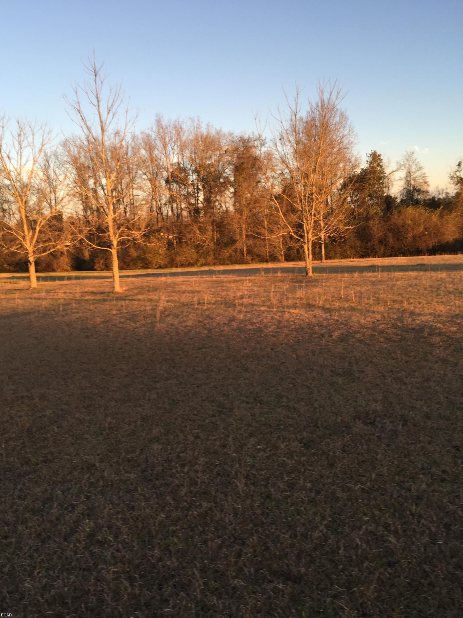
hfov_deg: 46.8
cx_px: 226
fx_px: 535
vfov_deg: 60.0
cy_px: 316
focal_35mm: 30
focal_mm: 4.15
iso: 32
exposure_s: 1/302
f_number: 2.2
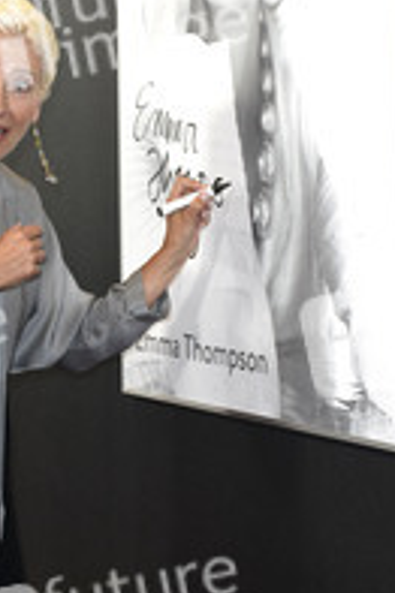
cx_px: 181
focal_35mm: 158
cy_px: 178
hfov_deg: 8.7
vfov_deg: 13.0
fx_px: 2605
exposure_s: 1/60
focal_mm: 52
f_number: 6.3
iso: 400
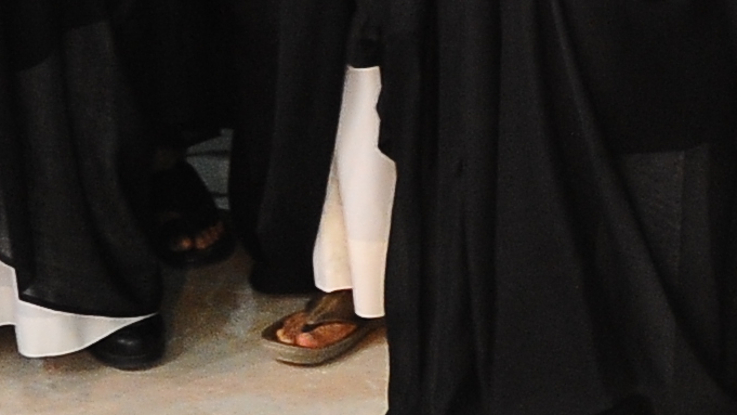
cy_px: -713
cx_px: 374
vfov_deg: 7.1
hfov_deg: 13.7
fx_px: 3068
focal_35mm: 157
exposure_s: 1/30
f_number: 2.8
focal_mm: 24
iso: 1600
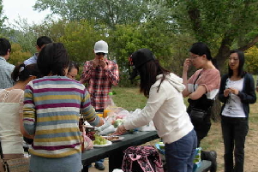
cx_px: 59
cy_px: 105
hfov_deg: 31.2
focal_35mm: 63
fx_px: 452
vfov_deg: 21.6
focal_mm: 6.3
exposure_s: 1/664
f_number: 2.9
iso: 79
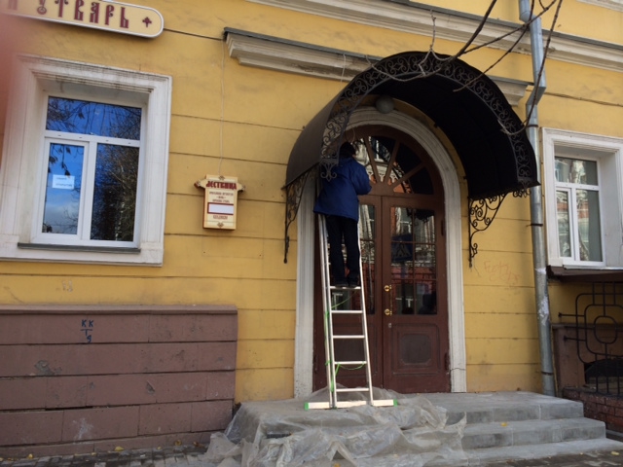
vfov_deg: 46.8
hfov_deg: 60.0
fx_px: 540
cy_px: 234
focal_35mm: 30
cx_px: 312
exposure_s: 1/370
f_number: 2.2
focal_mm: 4.12
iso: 32
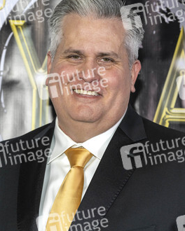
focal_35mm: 91
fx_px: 623
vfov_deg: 21.0
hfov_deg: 16.9
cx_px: 92
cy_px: 118
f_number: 5.6
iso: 800
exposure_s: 1/200
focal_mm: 80
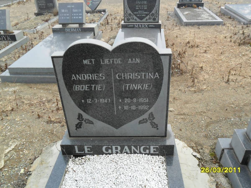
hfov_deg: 56.8
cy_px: 94
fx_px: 232
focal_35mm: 32
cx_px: 126
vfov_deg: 44.2
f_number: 3.7
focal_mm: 5.7
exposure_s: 1/90
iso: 100
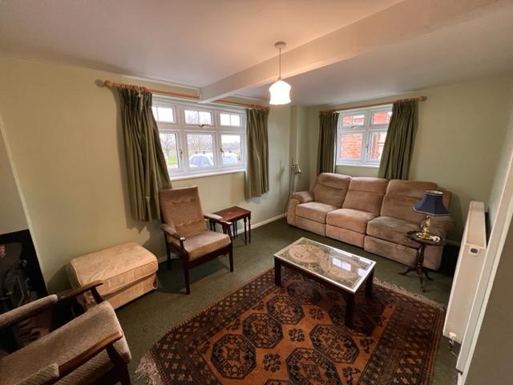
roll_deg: +1.2
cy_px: 192
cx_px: 256
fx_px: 193
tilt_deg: -13.1
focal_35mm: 13
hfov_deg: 106.2
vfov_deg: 89.9
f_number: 1.8
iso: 320
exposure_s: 1/50
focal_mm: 1.57
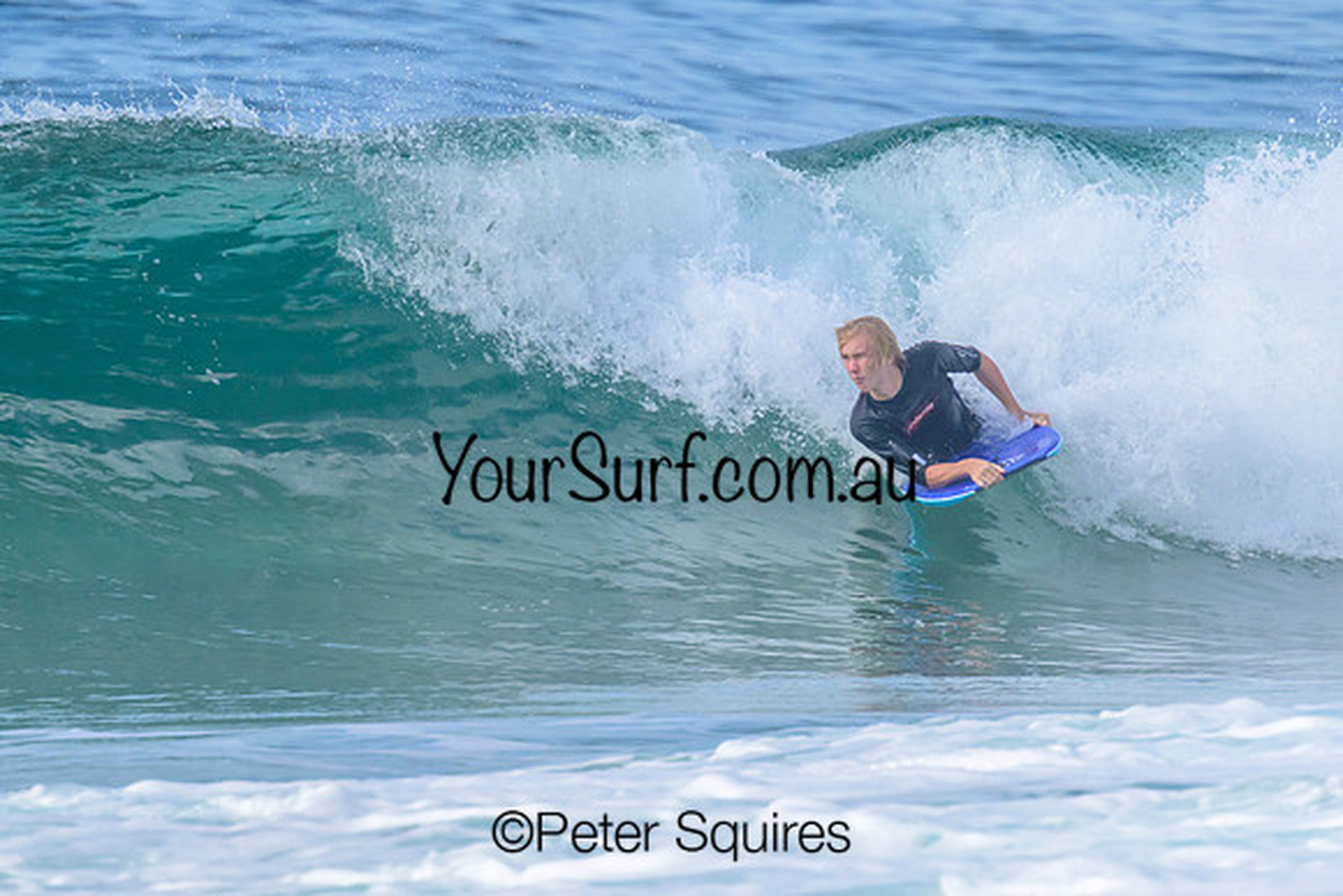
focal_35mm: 1043
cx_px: 766
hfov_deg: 2.0
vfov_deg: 1.3
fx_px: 38918
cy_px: 328
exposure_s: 1/2000
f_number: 11
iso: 1400
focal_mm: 800
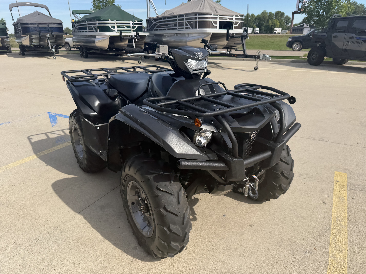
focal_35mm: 24
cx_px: 183
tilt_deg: -19.6
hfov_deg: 71.6
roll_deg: +0.8
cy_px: 137
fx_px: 254
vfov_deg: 56.8
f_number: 1.78
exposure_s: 1/3425
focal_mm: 6.76
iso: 80
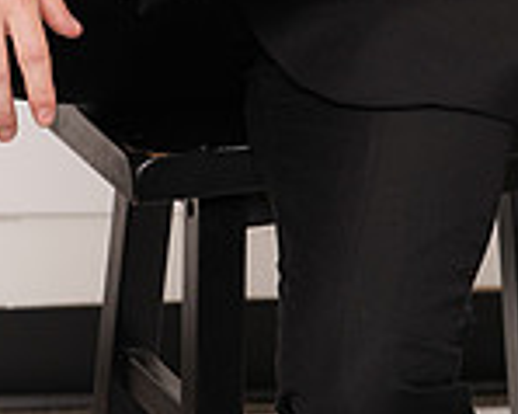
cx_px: 148
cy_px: -546
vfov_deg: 5.3
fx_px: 4366
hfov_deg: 6.8
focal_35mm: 285
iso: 125
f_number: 6.3
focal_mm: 78
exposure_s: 1/100
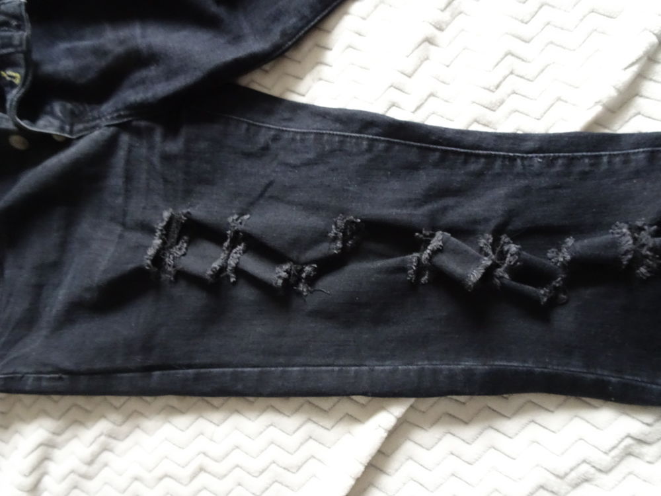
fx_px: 458
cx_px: 330
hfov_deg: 71.6
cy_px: 248
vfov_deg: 56.8
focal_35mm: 24
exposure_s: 1/8
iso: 800
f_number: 3.5
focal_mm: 4.1
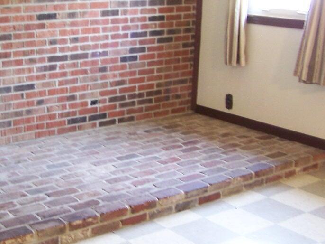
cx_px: 42
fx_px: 807
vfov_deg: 17.1
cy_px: 94
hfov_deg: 22.3
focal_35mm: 86
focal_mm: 6.3
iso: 140
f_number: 2.8
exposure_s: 1/6
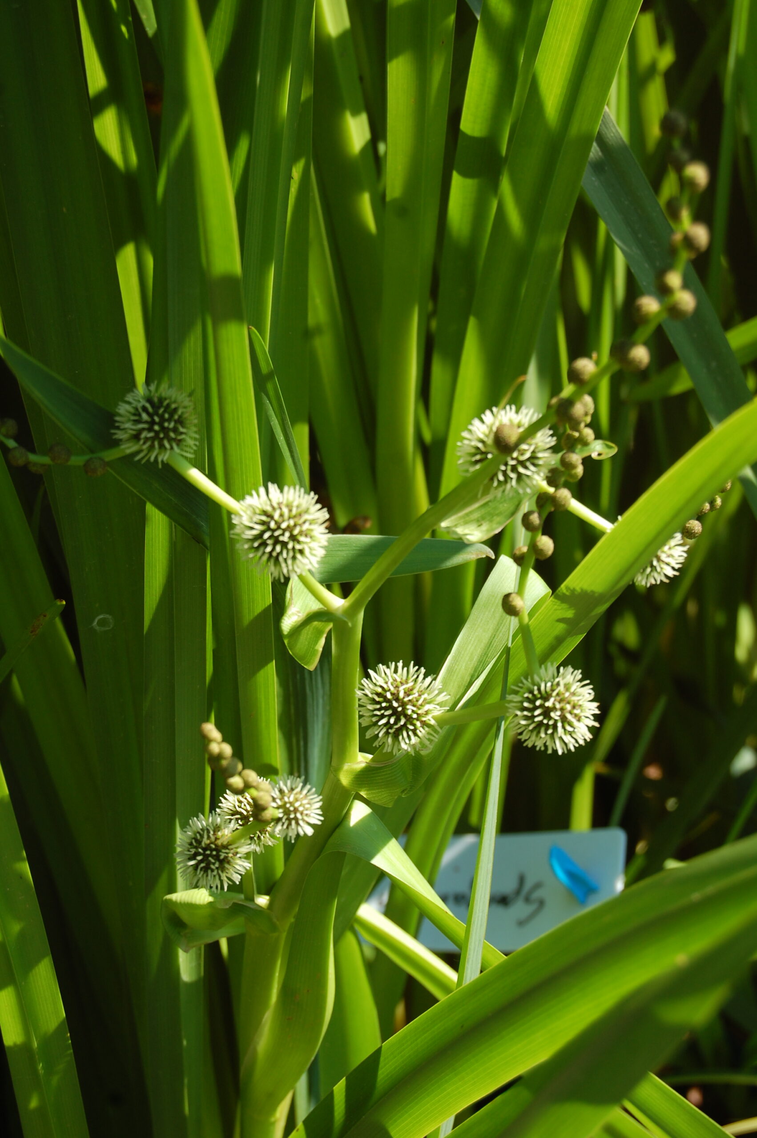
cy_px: 569
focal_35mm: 82
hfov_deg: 16.5
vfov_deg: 24.6
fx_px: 2607
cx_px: 378
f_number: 7.1
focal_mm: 55
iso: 200
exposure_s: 1/200
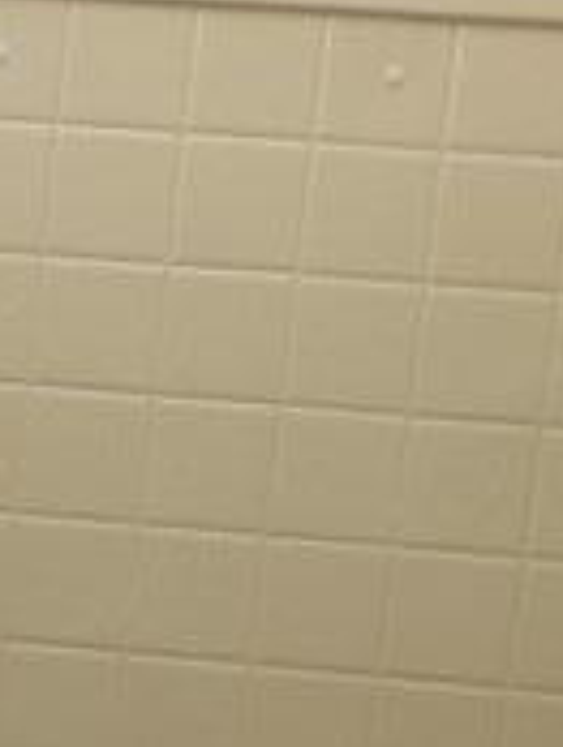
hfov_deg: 10.3
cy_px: 1112
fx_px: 3050
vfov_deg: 13.2
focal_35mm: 141
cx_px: -181
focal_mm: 4
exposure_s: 1/60
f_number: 3.2
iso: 100
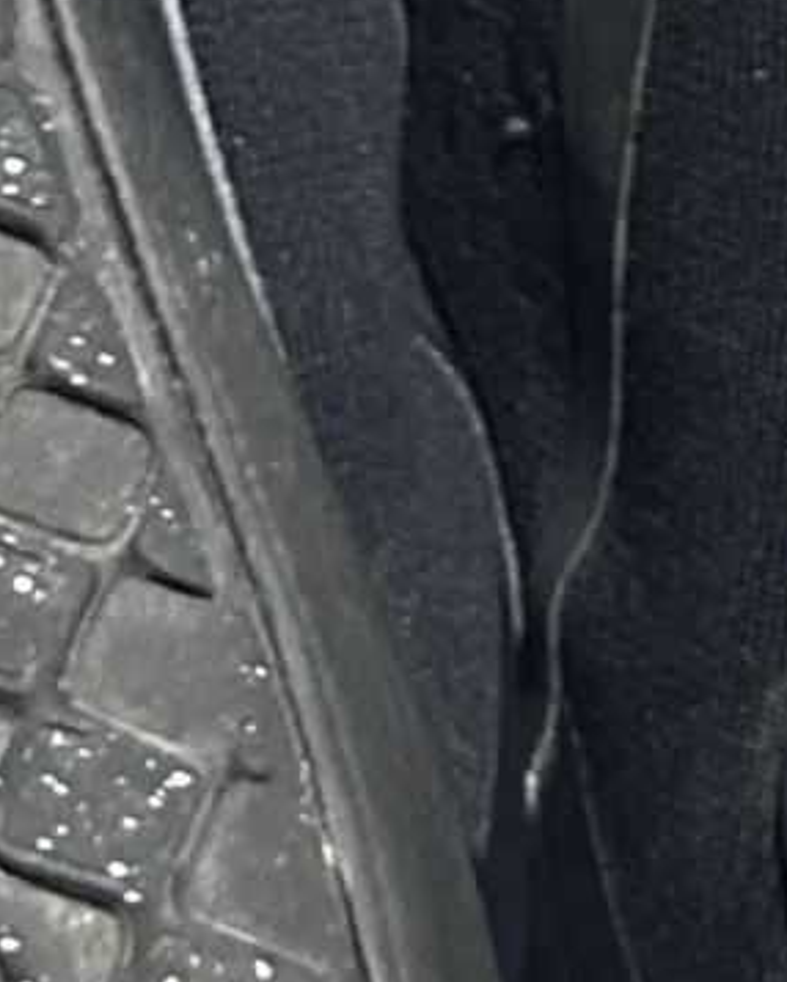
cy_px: -528
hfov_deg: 8.5
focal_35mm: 182
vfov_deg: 10.2
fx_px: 5294
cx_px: 564
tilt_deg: -63.0
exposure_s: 1/33
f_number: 1.5
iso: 500
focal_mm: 5.7
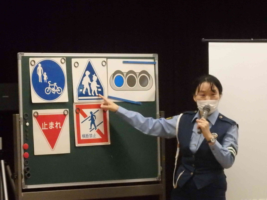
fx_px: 1427
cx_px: 134
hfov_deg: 10.7
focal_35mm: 185
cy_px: 100
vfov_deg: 8.0
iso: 3200
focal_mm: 33.2
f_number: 5.8
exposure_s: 1/50
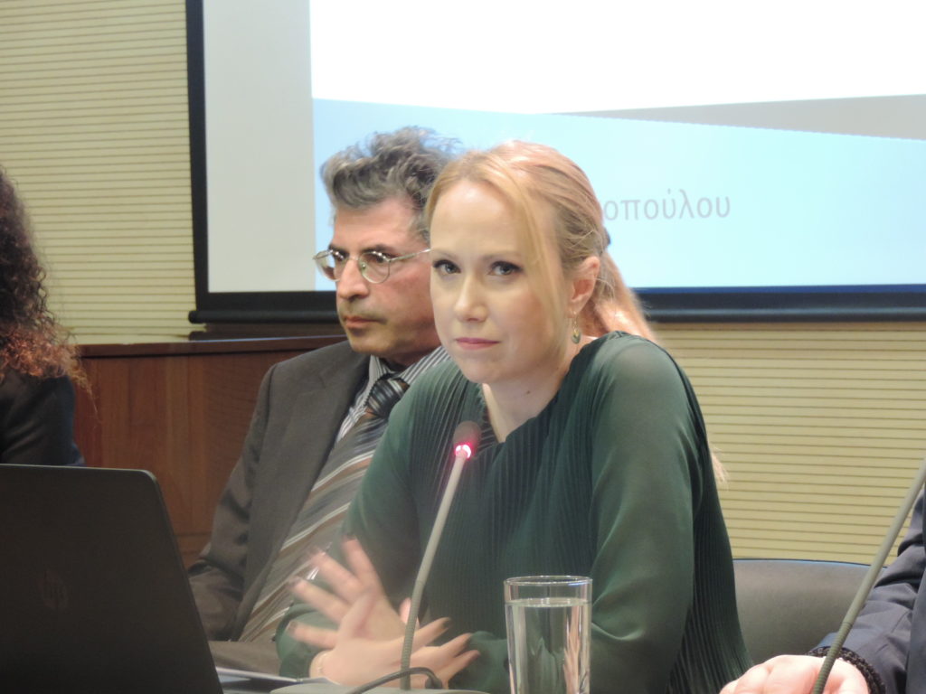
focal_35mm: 155
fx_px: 4146
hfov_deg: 12.7
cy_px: 347
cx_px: 463
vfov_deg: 9.6
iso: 800
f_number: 4.4
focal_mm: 27.6
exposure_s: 1/20
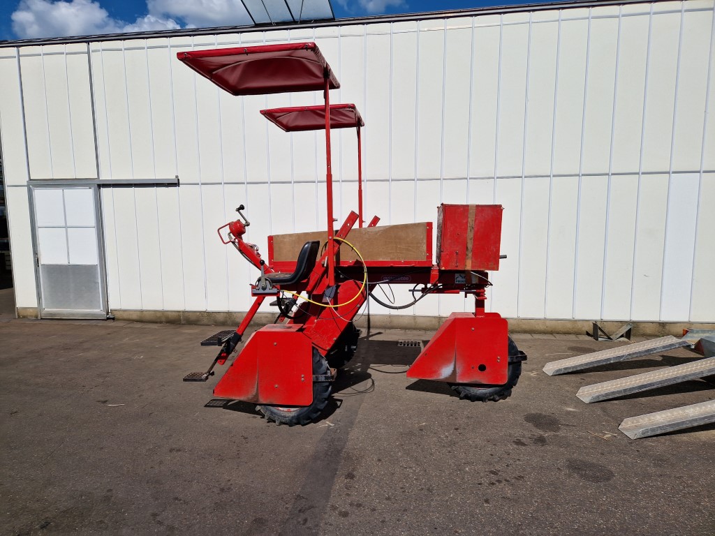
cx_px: 358
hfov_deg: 73.9
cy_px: 268
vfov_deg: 58.9
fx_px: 475
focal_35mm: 23
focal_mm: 5.4
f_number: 1.8
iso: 50
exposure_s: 1/5488
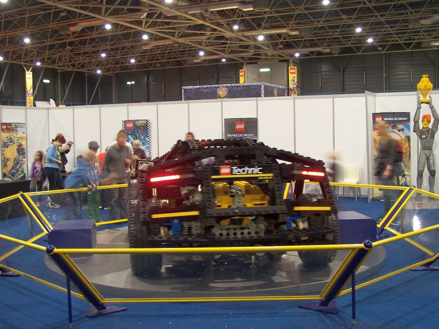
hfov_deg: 44.8
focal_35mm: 42
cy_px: 158
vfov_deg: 34.3
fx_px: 533
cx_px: 210
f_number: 2.8
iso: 80
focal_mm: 6.7
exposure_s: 1/2
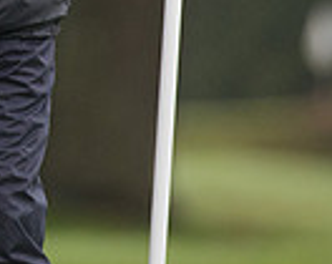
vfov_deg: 1.1
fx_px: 13461
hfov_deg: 1.4
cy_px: -269
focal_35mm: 1373
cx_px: -263
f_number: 4
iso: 1600
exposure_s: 1/1000
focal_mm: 300
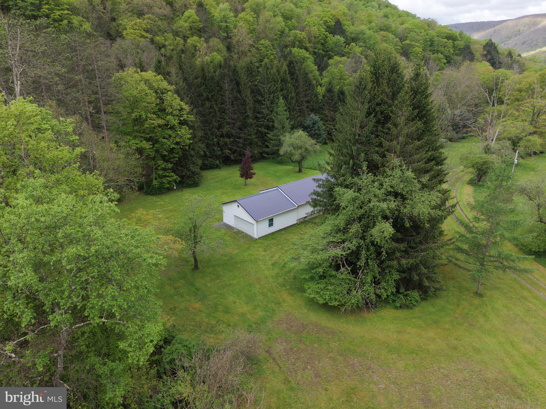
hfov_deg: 71.6
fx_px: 379
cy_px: 204
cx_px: 273
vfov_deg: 56.8
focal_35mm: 24
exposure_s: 1/500
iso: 100
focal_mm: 8.67
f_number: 1.8
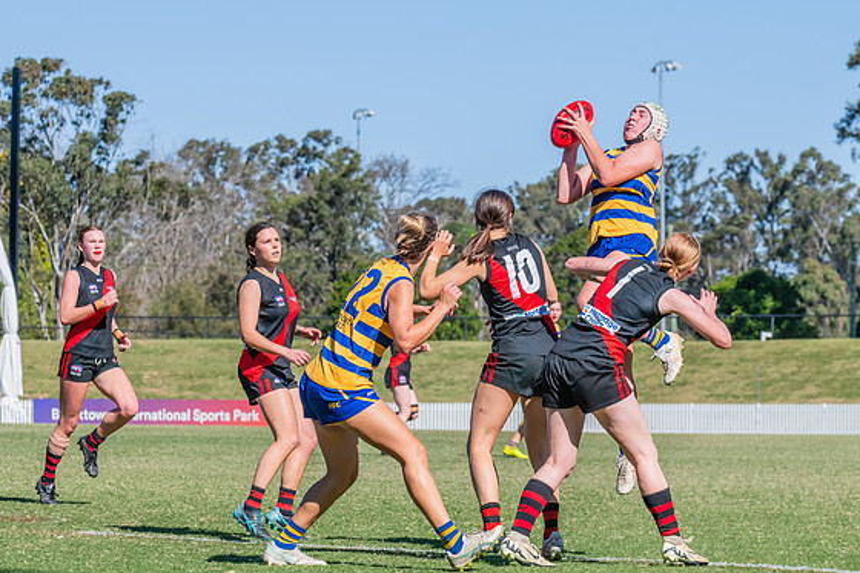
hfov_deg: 10.8
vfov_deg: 7.2
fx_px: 4561
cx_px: 464
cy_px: 274
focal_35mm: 191
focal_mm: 170
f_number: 13
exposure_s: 1/1250
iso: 800
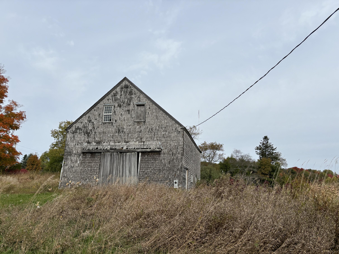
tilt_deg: +12.2
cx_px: 170
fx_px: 255
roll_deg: -1.4
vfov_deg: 53.1
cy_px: 127
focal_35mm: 26
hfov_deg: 67.3
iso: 50
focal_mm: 5.96
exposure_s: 1/4425
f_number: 1.6
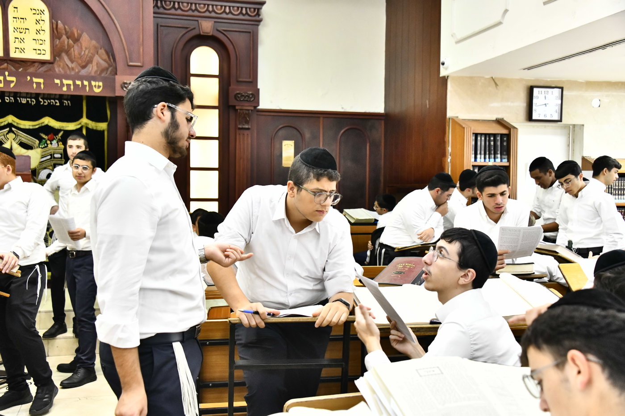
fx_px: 729
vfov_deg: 31.9
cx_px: 312
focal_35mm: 42
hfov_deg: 46.4
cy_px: 208
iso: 5000
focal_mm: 42
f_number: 5.6
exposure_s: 1/200
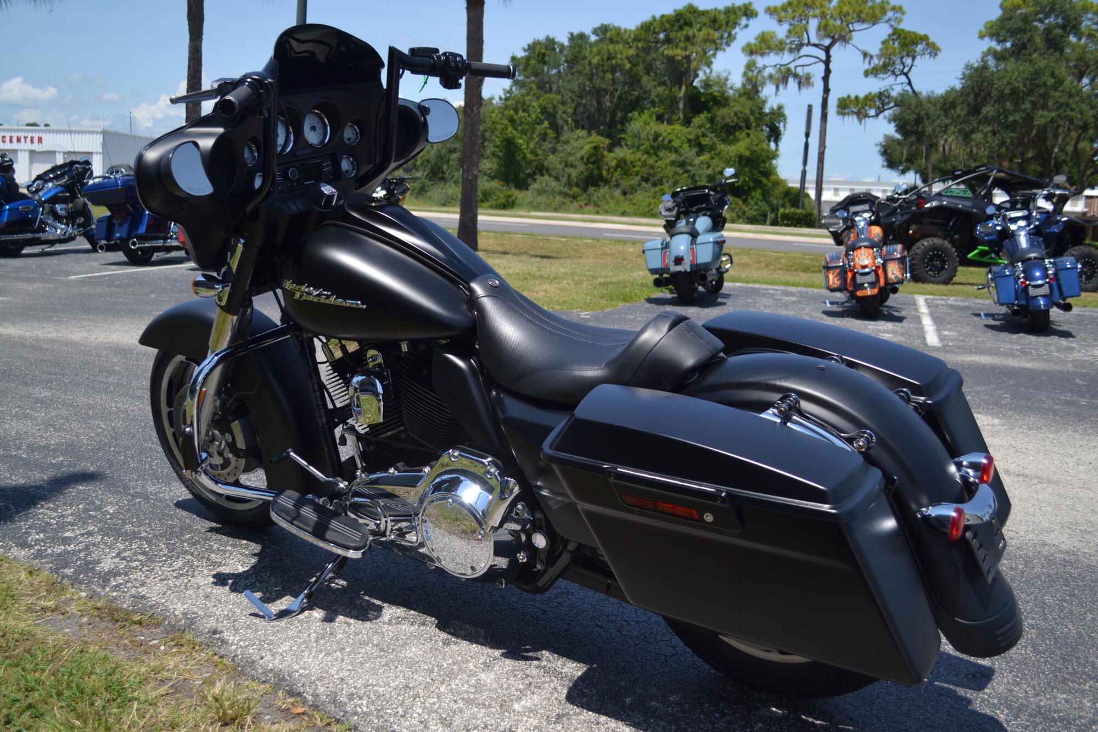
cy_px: 366
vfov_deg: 40.0
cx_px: 549
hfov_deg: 57.2
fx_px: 1006
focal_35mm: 33
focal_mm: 22
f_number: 4
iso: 100
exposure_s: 1/800
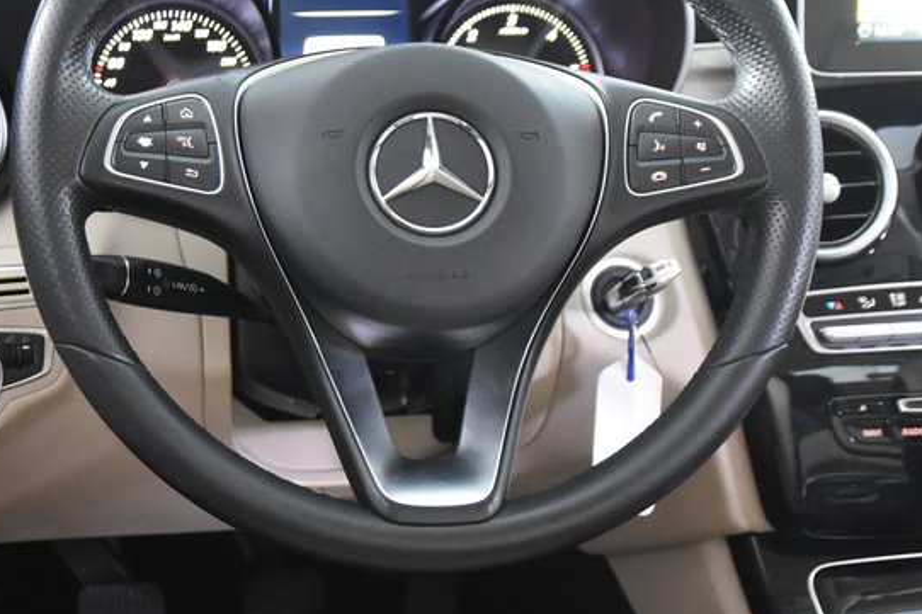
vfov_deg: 17.4
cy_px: 436
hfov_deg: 25.9
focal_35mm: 78
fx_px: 1997
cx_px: 357
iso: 4500
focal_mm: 22
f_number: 3
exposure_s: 1/30
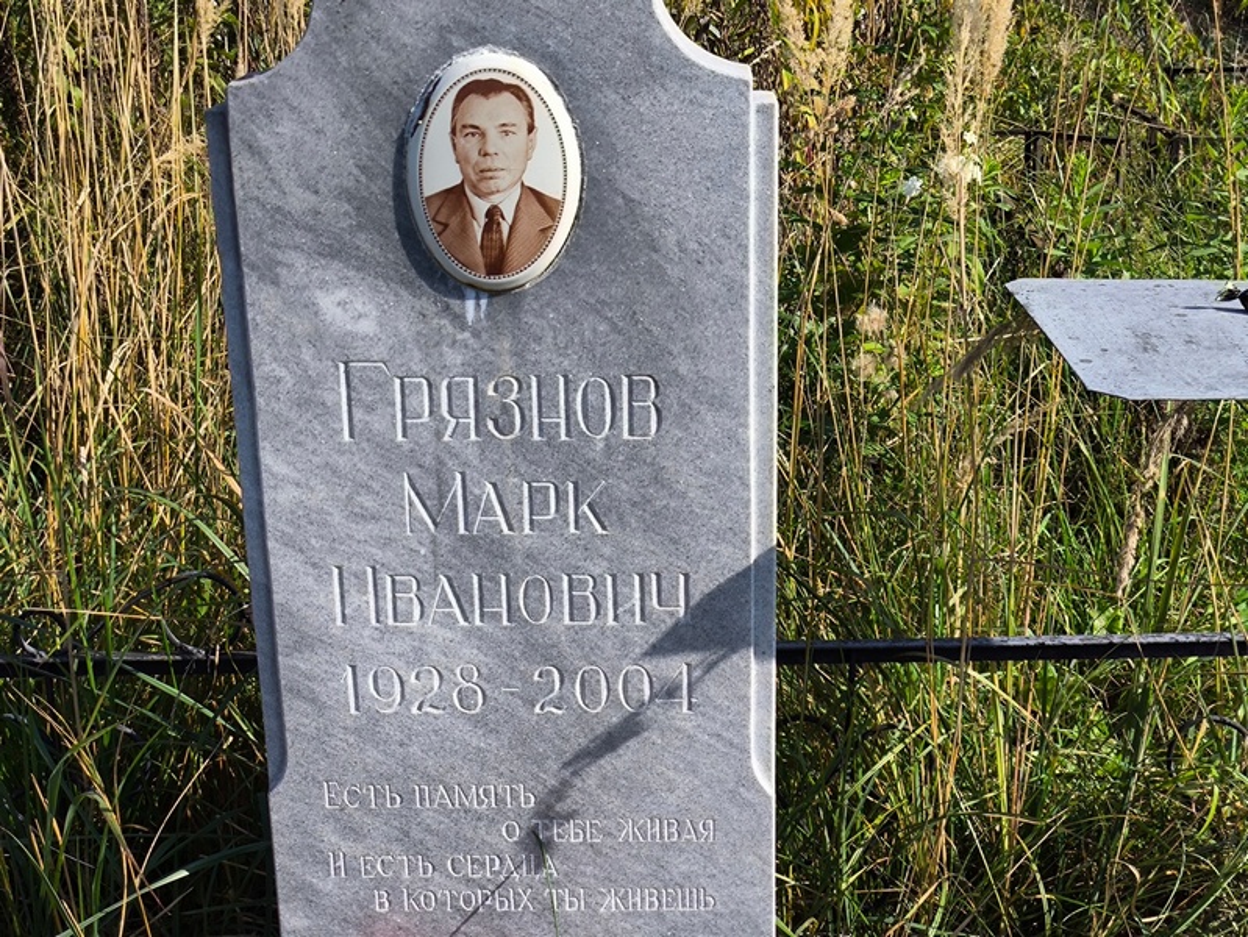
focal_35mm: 50
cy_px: 468
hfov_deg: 38.2
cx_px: 624
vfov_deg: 29.1
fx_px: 1803
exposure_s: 1/1158
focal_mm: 4.71
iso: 50
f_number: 1.7
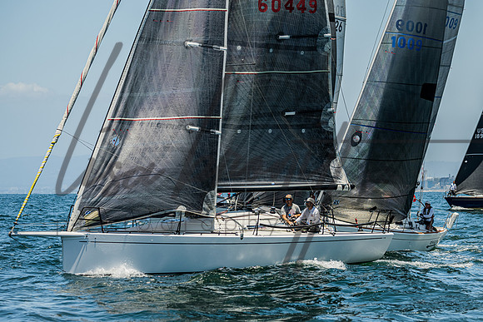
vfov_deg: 8.5
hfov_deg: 12.8
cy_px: 185
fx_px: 2156
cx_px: 282
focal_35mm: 161
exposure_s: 1/1250
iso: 320
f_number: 5.6
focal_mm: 135
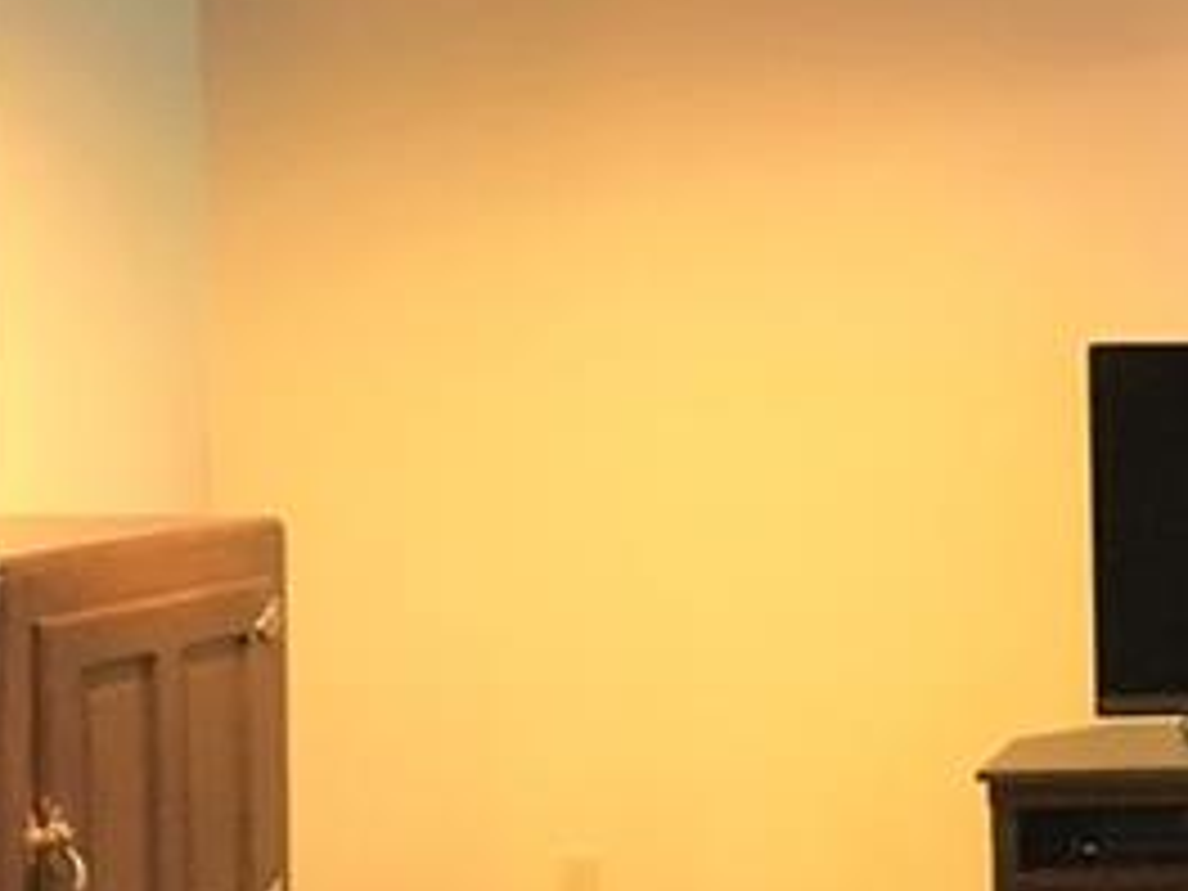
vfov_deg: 16.8
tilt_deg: -3.0
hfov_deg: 19.5
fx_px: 3020
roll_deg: +1.0
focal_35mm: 88
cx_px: 1773
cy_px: 450
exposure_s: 1/15
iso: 320
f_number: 2.2
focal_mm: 4.15
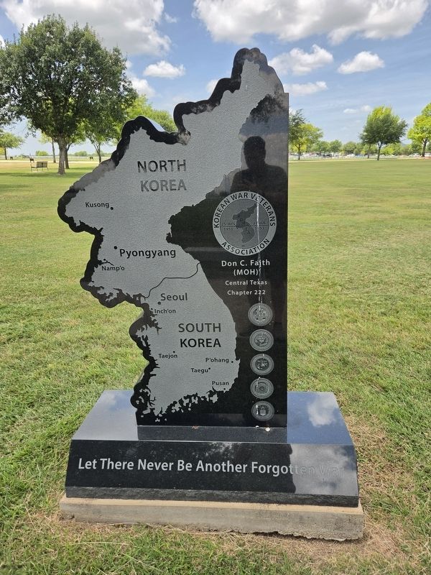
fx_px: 382
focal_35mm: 23
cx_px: 216
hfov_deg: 58.9
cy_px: 288
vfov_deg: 73.9
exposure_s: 1/2565
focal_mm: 5.4
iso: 80
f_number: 1.8
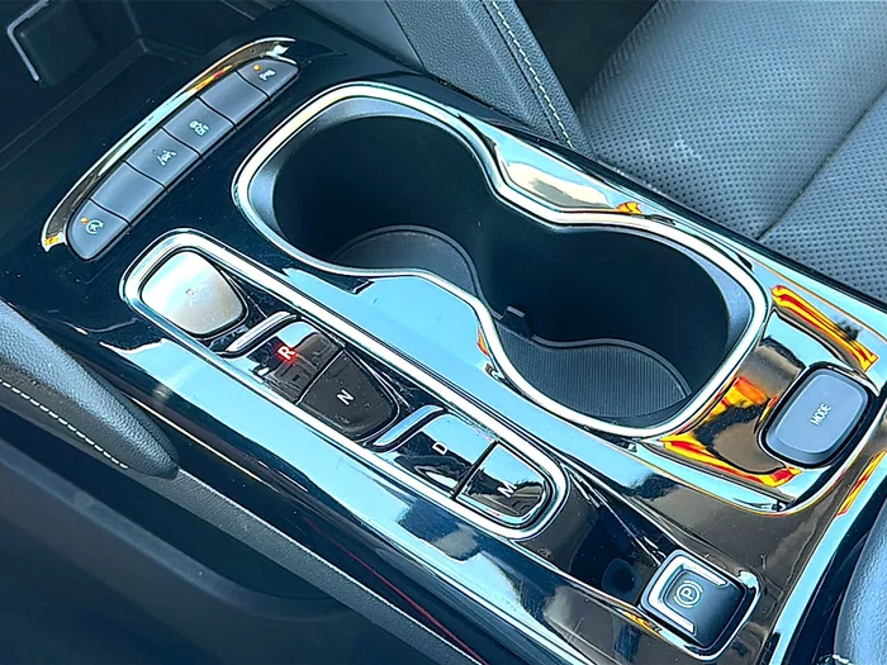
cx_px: 444
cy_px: 332
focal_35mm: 43
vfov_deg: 33.6
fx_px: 1102
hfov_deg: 43.9
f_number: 1.78
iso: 80
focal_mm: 6.86
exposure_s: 1/59
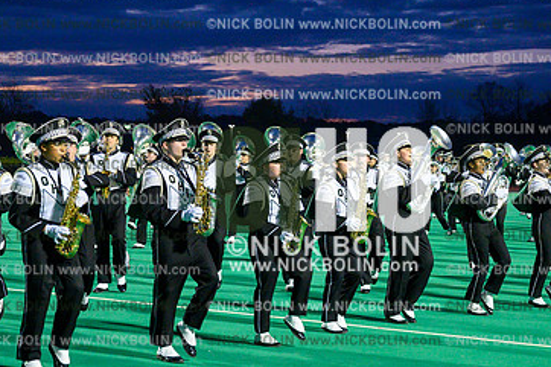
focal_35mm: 85
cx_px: 323
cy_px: 199
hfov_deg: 23.9
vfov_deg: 16.1
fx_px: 1300
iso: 6400
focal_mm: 53
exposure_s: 1/500
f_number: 4
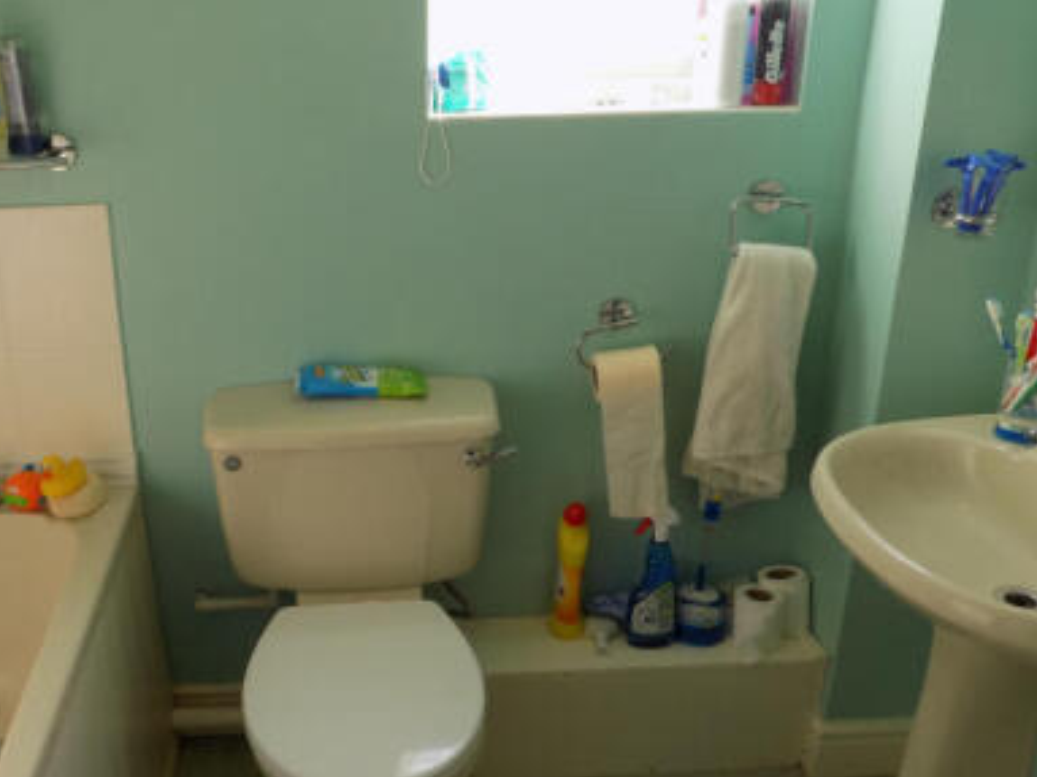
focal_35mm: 35
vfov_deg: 40.6
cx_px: 356
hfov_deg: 51.8
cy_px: 437
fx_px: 1048
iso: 80
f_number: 3.1
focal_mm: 4
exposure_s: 1/40
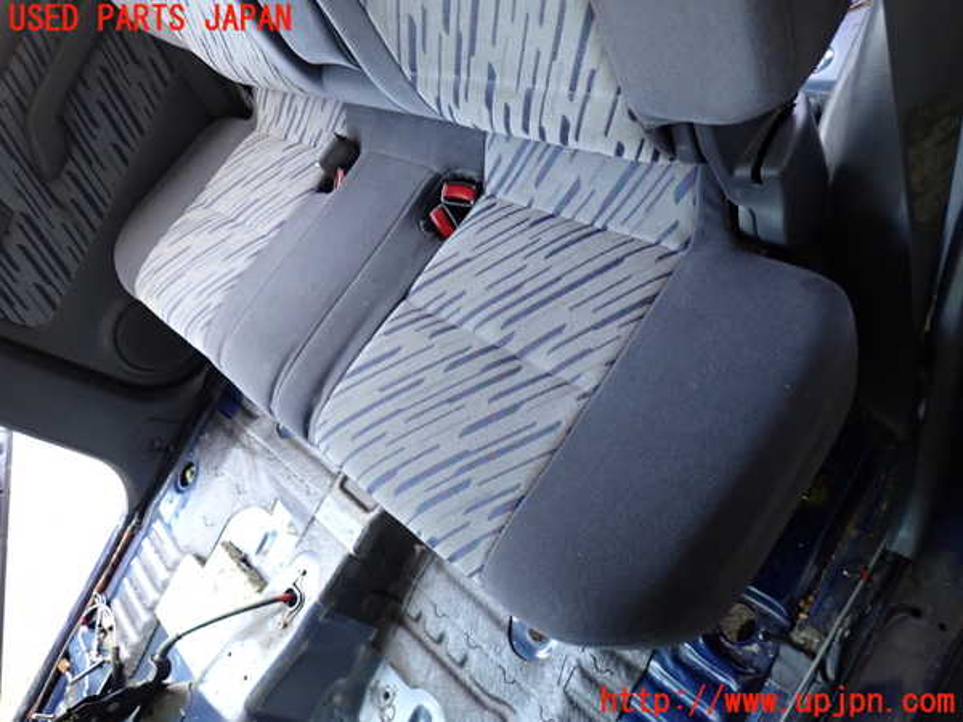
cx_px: 482
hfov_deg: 69.4
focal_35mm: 25
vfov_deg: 54.9
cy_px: 361
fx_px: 695
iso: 200
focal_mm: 4.5
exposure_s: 1/30
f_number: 2
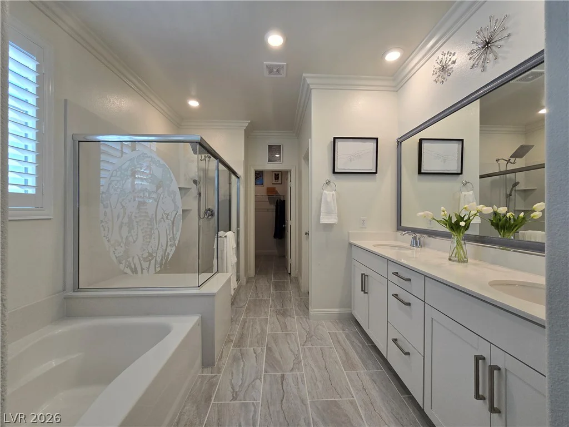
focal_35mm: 13
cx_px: 284
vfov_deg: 89.9
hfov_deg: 106.2
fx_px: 214
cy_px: 214
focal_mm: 2.2
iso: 80
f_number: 2.2
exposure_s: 1/120
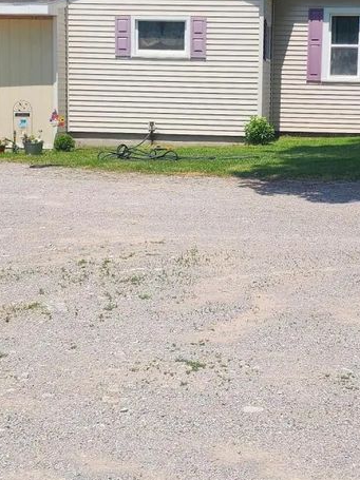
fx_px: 957
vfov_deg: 28.1
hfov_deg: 21.2
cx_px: 250
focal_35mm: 69
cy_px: 202
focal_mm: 6.4
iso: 12
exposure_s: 1/1242
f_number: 1.8
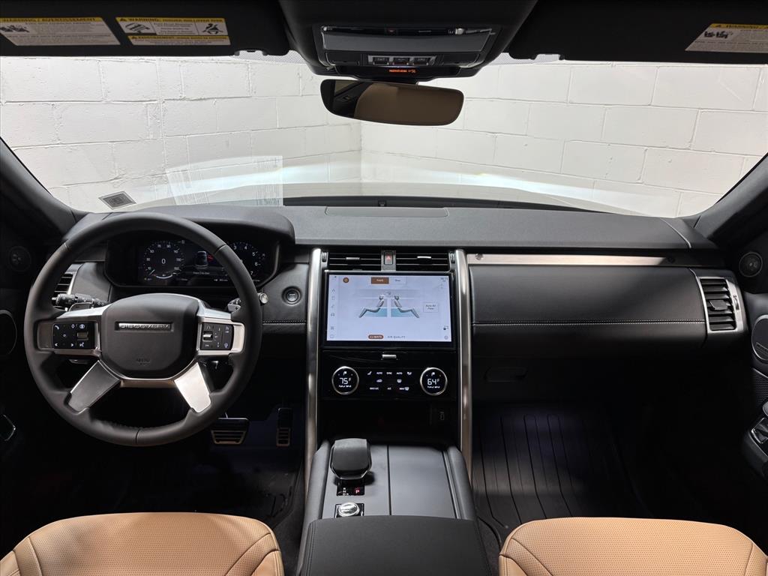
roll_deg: -1.0
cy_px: 288
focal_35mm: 26
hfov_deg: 67.3
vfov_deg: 53.1
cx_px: 384
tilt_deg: -20.4
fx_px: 577
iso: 40
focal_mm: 5.96
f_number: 1.6
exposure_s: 1/98
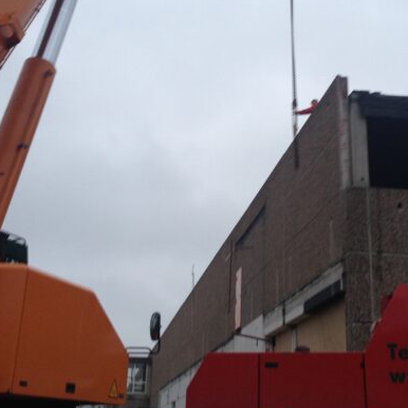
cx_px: 259
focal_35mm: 58
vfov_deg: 29.4
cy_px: 148
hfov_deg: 29.4
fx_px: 773
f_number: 2.4
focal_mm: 4.13
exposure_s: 1/30
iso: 64
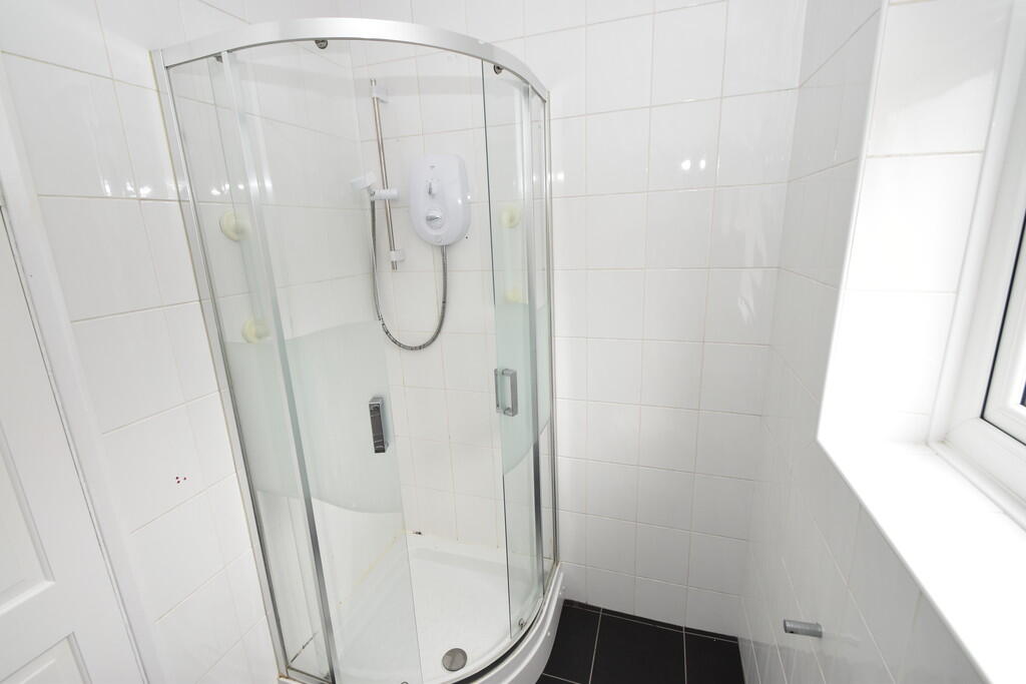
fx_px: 428
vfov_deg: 77.3
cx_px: 513
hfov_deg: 100.4
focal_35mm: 15
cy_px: 342
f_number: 8
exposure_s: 1/80
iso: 800
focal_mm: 10
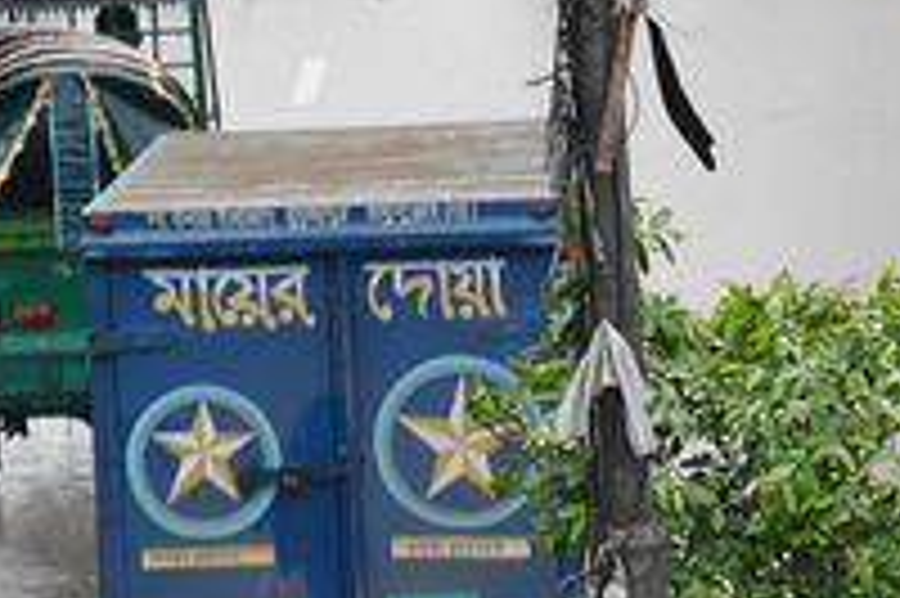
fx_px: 13788
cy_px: 704
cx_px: 1750
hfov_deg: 3.7
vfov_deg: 2.5
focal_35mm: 552
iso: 100
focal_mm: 69
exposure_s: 1/125
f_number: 6.3
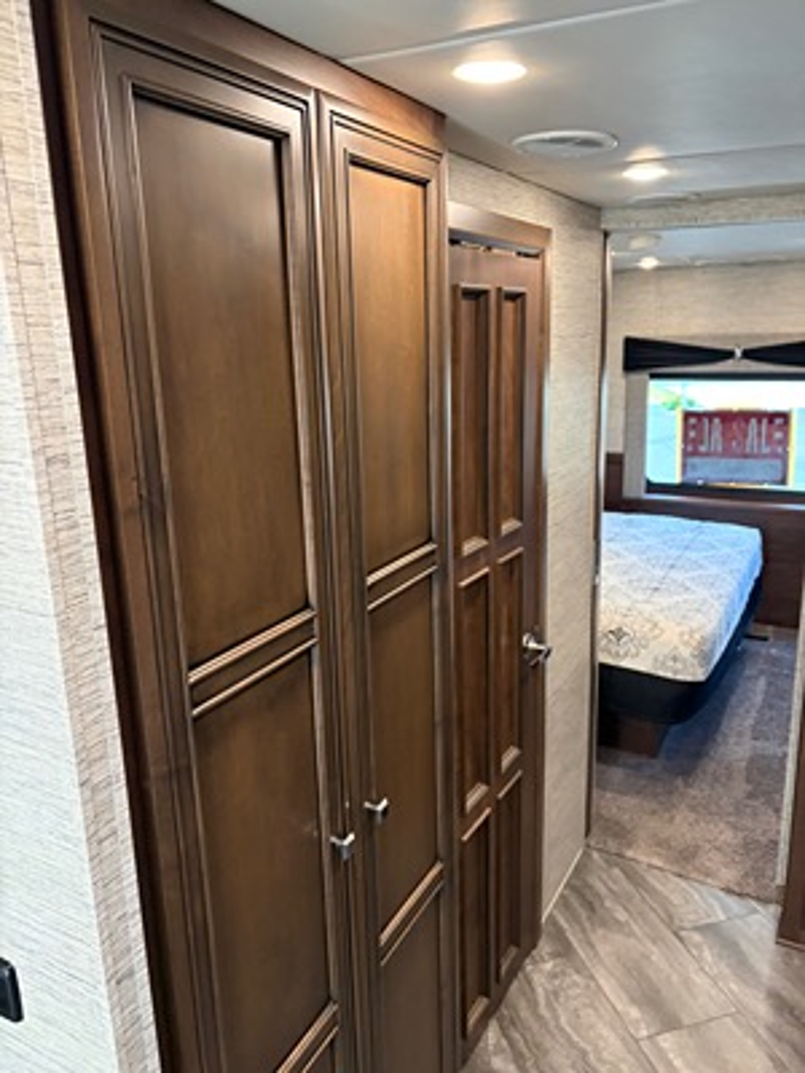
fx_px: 806
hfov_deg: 53.1
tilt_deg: -11.6
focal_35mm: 26
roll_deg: +3.2
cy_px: 536
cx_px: 402
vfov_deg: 67.3
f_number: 1.6
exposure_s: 1/60
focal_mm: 5.96
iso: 500
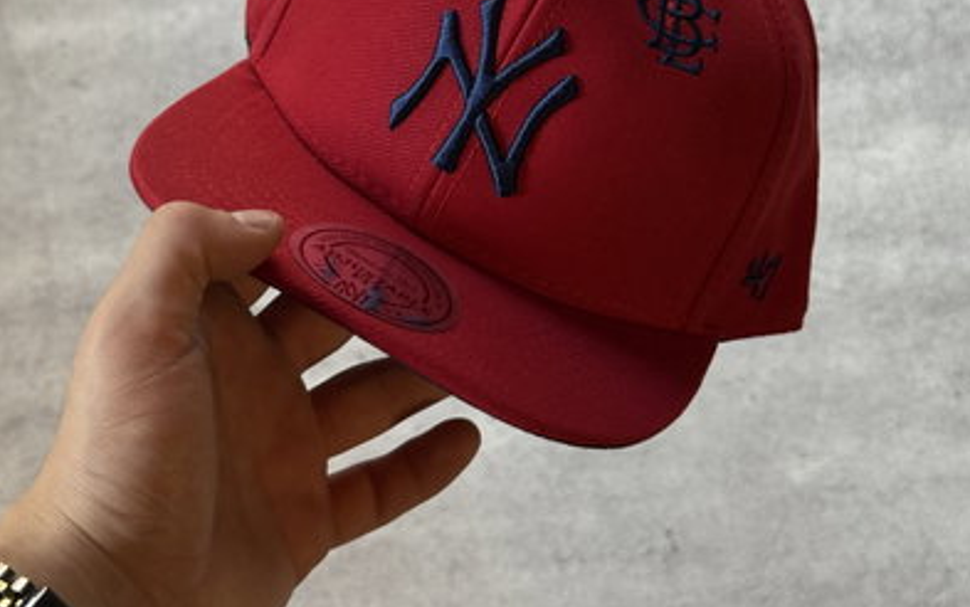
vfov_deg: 18.5
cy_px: 26
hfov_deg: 29.8
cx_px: 489
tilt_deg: -70.8
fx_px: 1825
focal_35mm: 69
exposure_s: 1/122
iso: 80
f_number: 1.78
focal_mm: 6.76
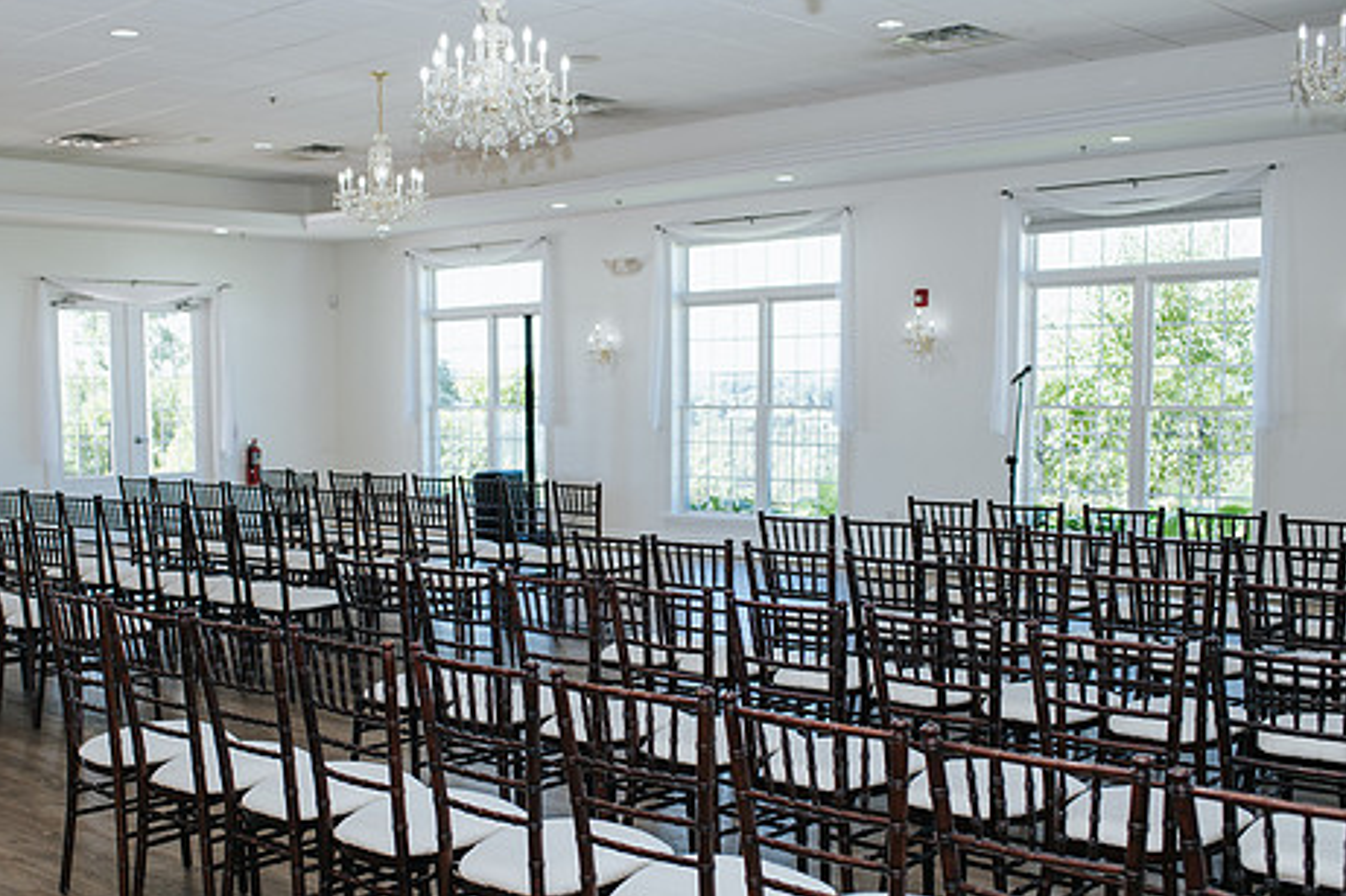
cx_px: 584
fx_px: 1644
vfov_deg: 30.4
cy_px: 555
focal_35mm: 44
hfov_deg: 44.4
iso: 360
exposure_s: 1/200
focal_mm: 35
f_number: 3.5
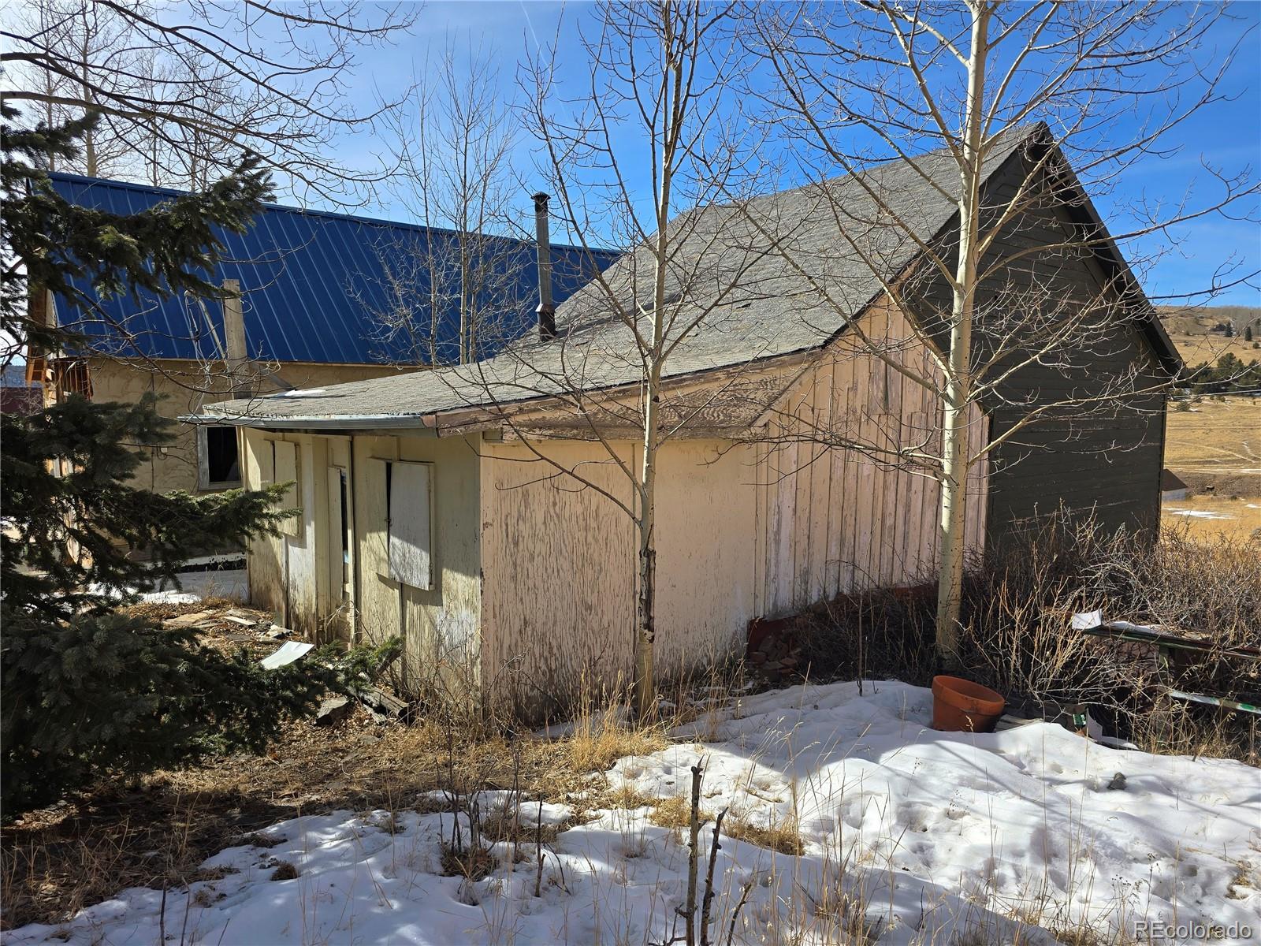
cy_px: 473
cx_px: 630
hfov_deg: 73.9
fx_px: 838
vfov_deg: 58.9
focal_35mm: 23
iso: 12
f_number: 1.7
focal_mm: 6.3
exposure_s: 1/629
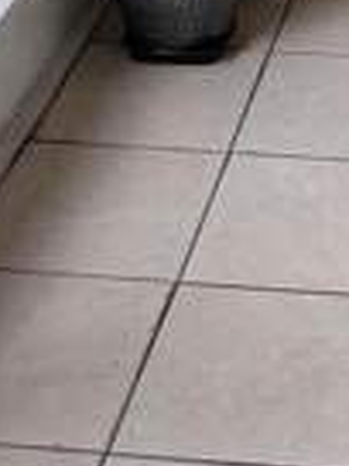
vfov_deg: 14.1
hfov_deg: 11.0
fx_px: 1774
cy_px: -216
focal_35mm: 132
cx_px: 421
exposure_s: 1/60
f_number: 2.2
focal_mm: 3.42
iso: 100
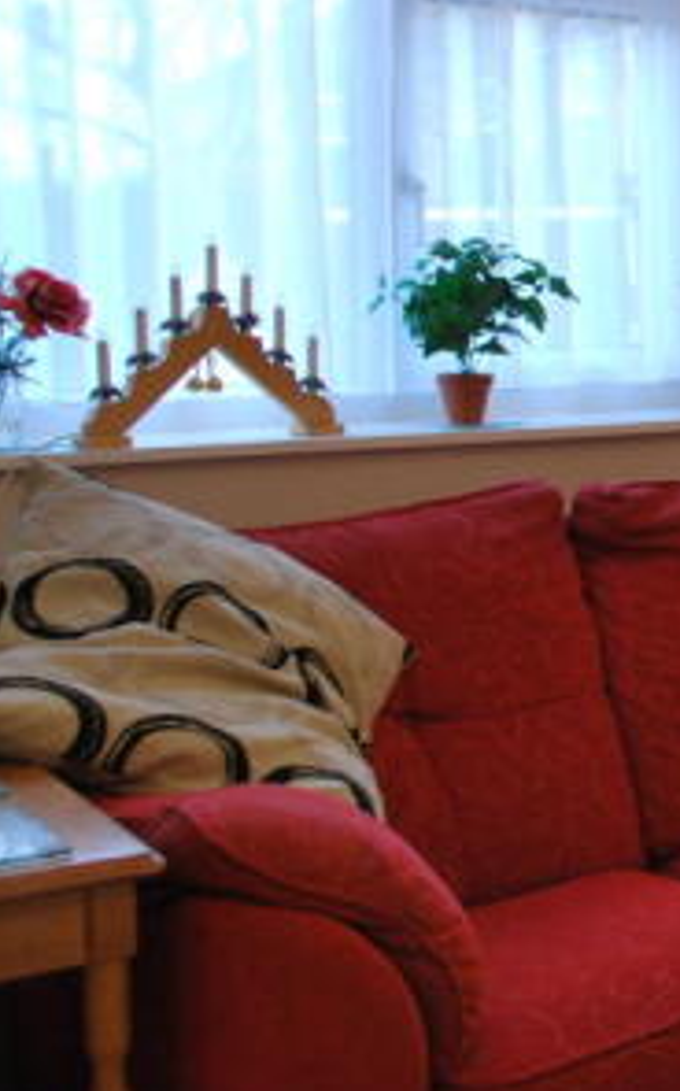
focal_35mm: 61
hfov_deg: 18.8
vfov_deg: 33.3
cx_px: 1018
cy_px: 383
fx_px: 1811
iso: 400
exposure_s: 1/30
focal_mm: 18
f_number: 4.5
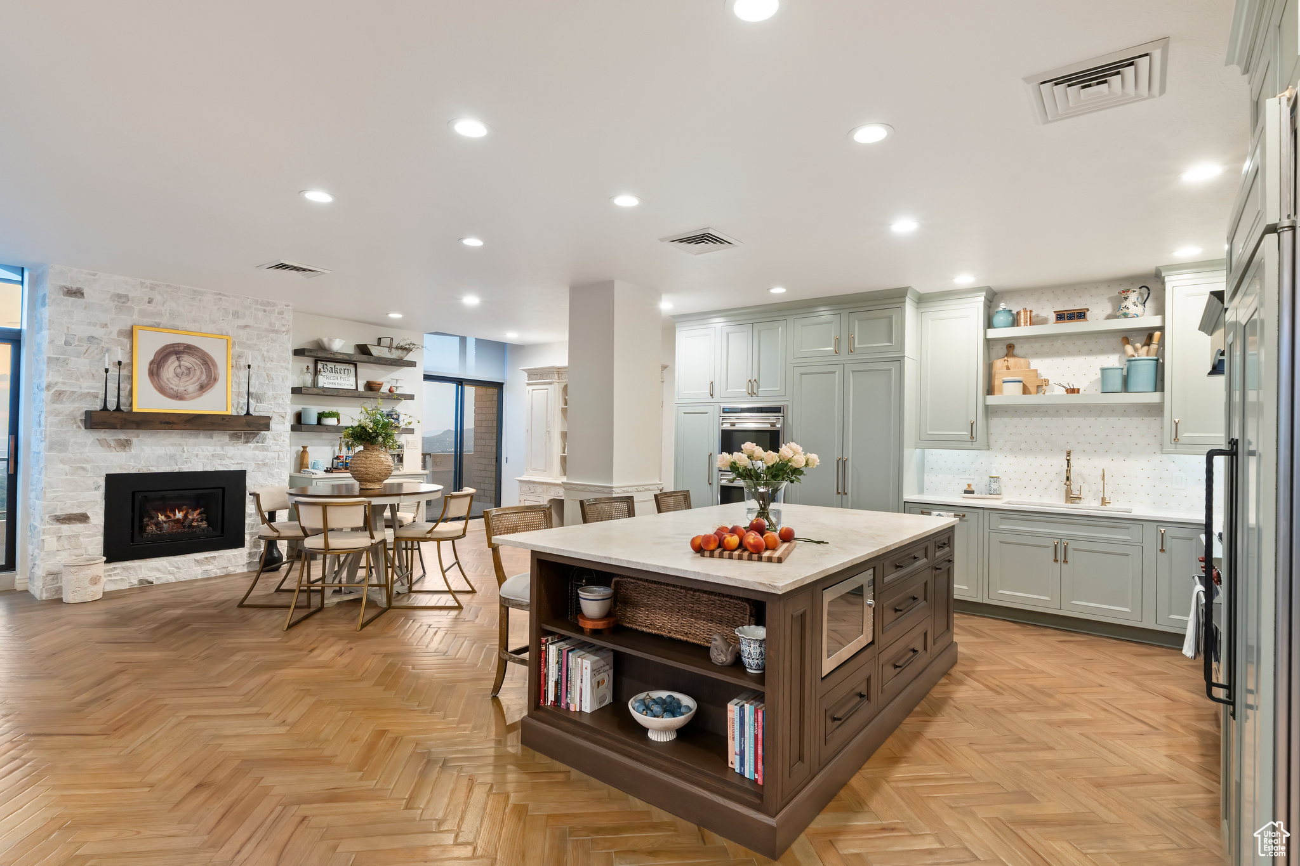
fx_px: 596
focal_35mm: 16
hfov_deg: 95.0
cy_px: 433
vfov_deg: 72.0
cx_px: 650
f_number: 9
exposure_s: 1
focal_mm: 11
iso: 160
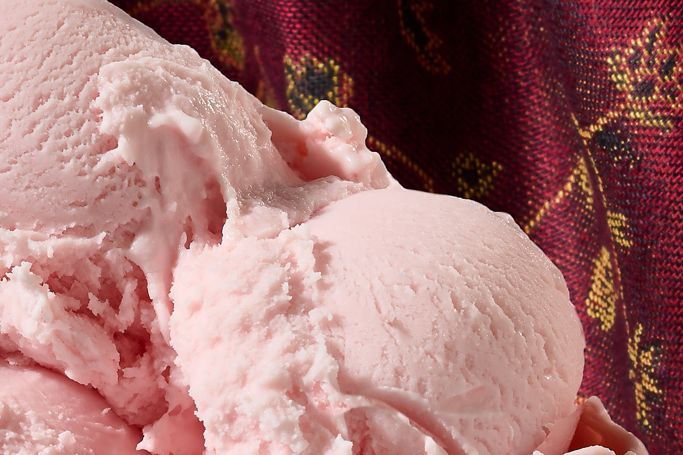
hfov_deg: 5.2
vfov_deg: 3.5
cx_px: 960
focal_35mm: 395
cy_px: 149
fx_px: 7493
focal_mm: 60
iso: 80
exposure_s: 1/250
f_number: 16
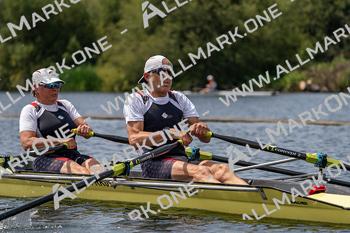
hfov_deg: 10.3
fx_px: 1945
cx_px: 175
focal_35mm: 200
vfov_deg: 6.9
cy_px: 116
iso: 200
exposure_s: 1/1600
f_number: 5.6
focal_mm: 200
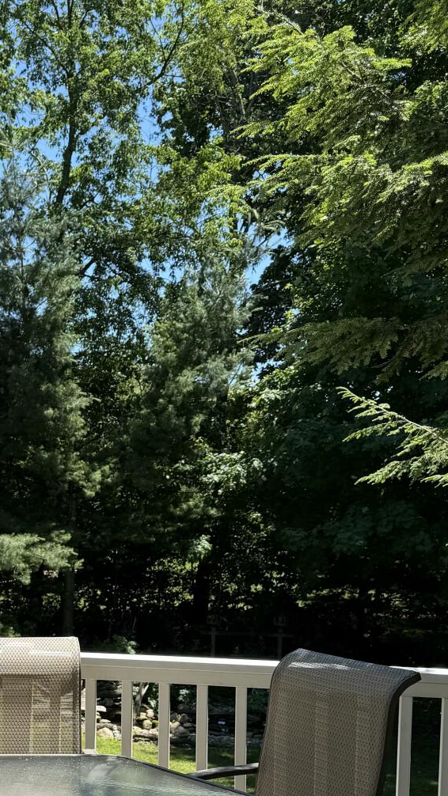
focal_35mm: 52
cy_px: 578
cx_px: -66
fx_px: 1098
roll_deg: -0.7
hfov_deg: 21.6
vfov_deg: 39.0
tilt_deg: -5.9
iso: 80
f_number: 1.78
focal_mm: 6.76
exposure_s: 1/1812
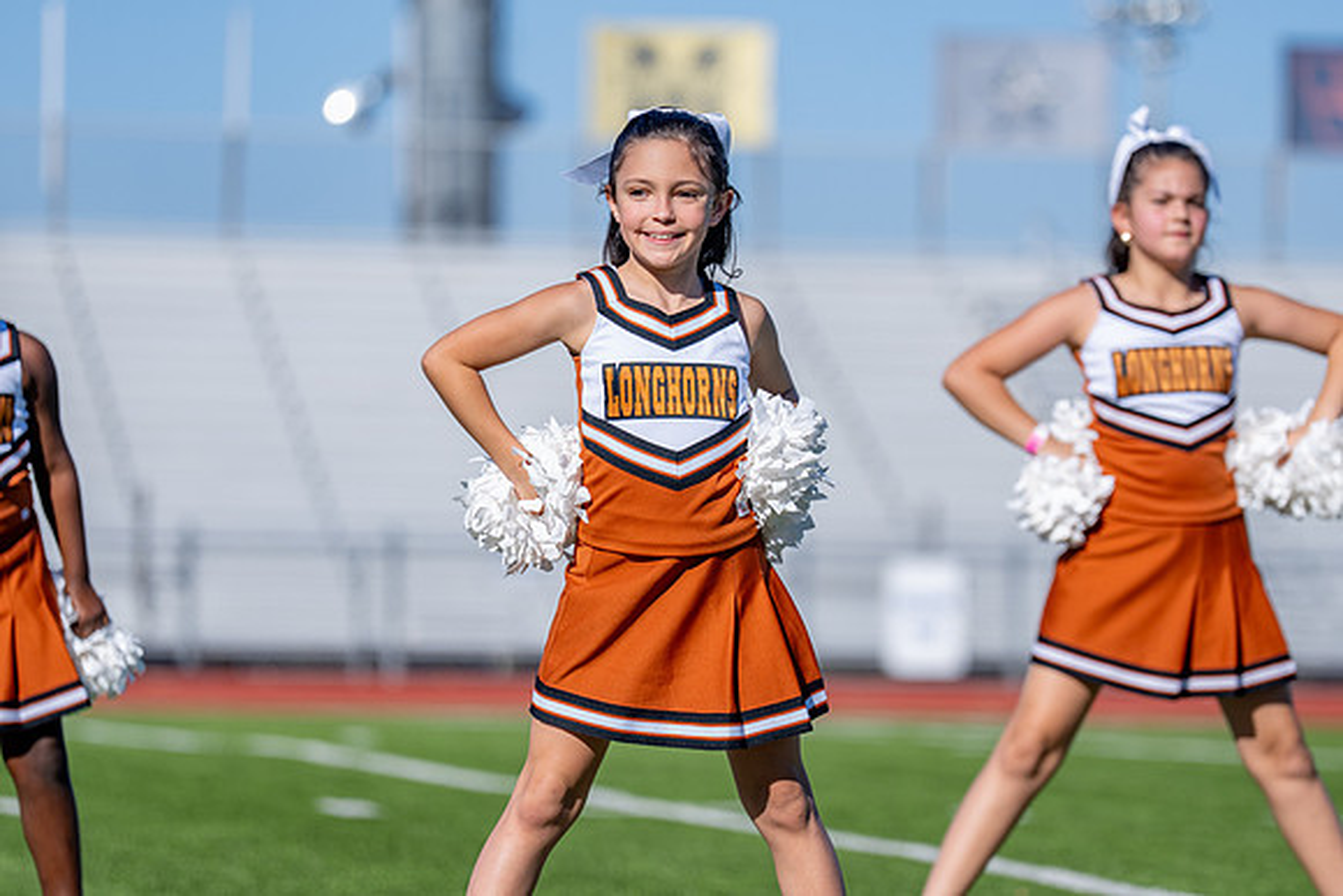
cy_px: 447
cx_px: 714
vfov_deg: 6.3
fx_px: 8090
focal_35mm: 217
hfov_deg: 9.5
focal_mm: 152
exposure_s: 1/2500
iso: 100
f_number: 2.8
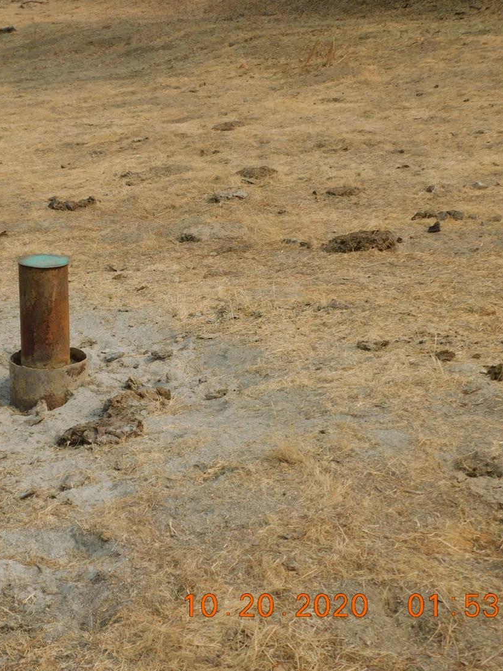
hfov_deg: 23.7
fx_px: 1181
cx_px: 102
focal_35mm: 61
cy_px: 336
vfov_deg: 31.7
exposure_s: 1/1250
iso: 125
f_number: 3.7
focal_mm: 8
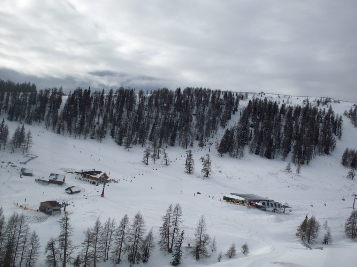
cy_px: 134
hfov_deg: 49.0
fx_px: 392
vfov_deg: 37.7
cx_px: 178
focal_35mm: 38
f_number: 8.4
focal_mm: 6.3
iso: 80
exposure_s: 1/500
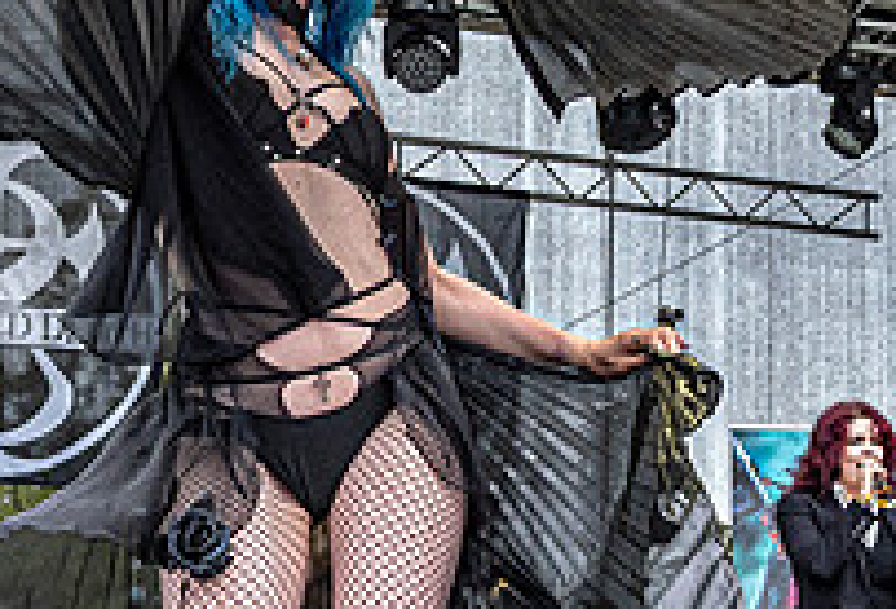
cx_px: 464
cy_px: 584
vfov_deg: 16.0
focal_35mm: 85
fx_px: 2128
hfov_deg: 23.8
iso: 800
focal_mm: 12
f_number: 4.5
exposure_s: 1/800
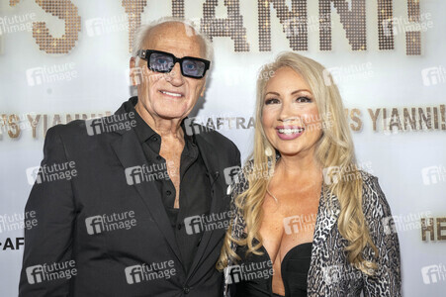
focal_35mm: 46
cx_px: 223
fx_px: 569
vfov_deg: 29.2
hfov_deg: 42.8
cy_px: 148
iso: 640
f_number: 6.3
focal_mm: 46
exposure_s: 1/200
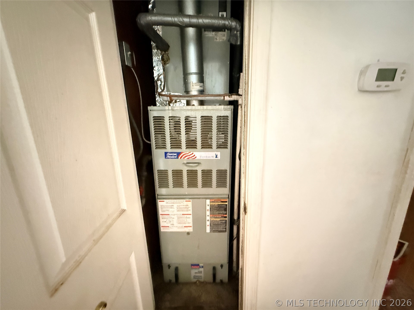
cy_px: 155
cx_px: 207
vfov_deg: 85.7
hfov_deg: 102.1
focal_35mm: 14
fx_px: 167
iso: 2500
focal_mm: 2.22
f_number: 2.2
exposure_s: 1/30
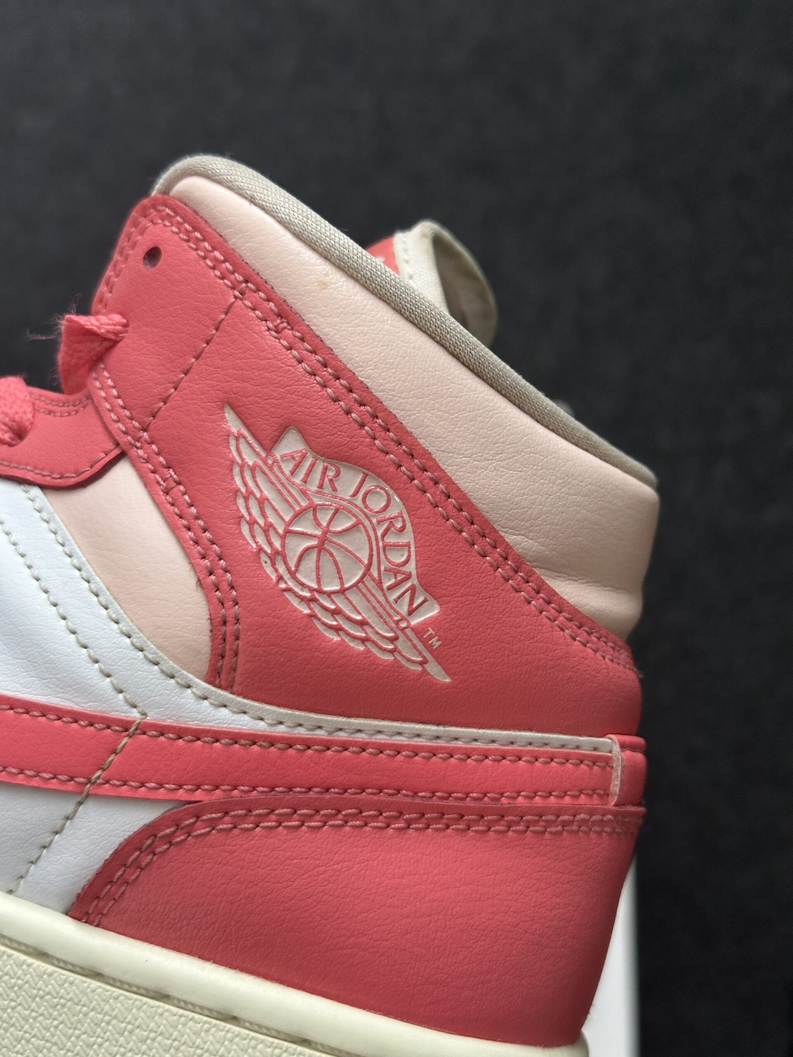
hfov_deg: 30.3
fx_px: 1466
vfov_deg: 39.7
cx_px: 396
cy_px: 528
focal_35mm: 48
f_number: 1.78
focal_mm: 6.86
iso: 250
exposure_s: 1/46
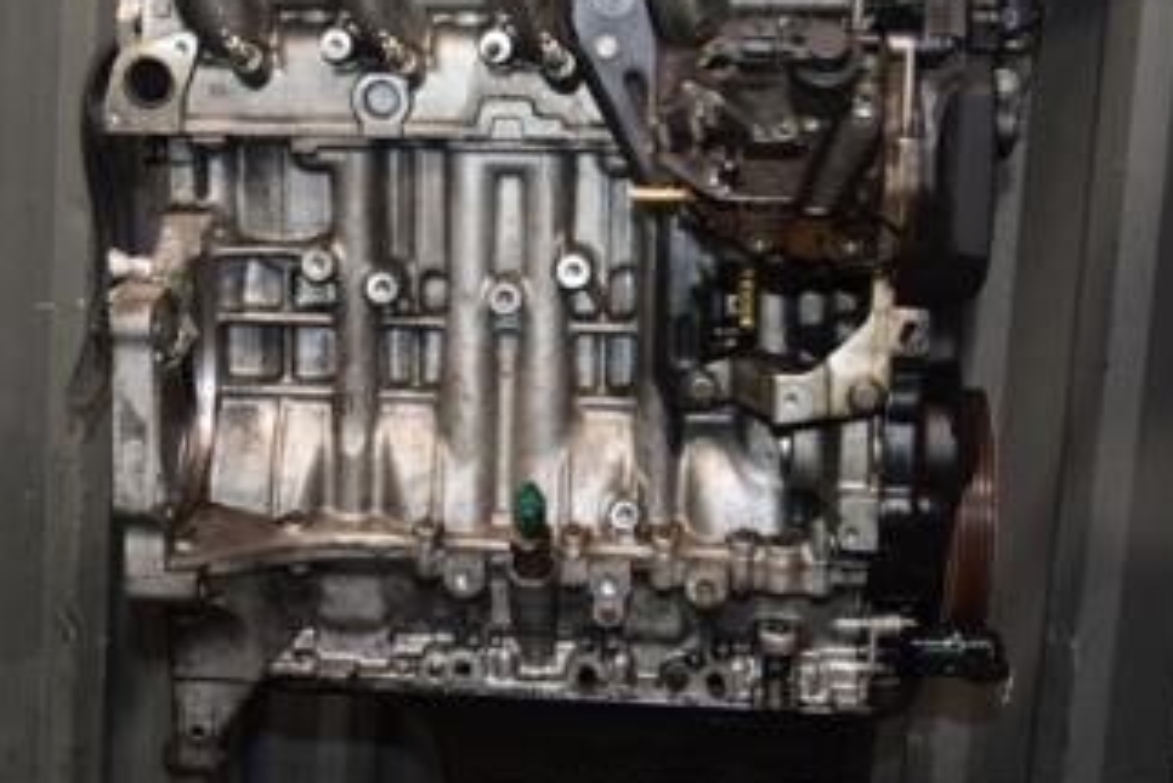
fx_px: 2184
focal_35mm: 67
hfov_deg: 29.8
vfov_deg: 20.3
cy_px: 357
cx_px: 390
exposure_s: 1/60
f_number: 5
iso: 800
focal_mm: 24
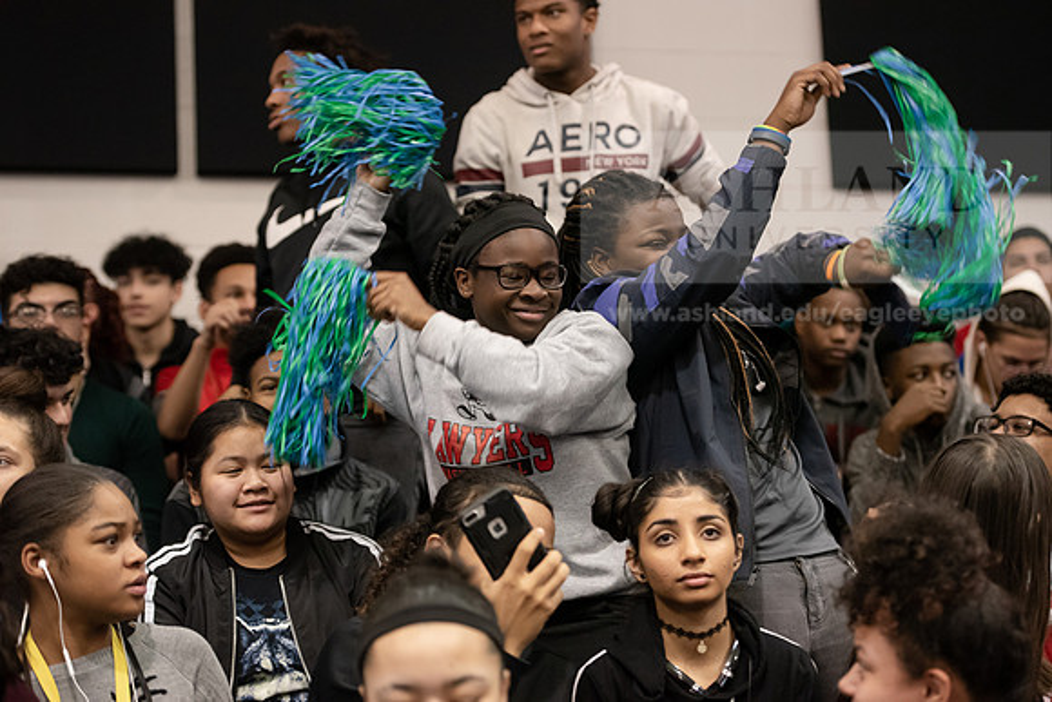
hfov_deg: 21.5
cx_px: 526
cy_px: 351
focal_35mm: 95
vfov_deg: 14.4
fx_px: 2777
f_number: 3.5
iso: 5000
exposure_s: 1/200
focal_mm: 95
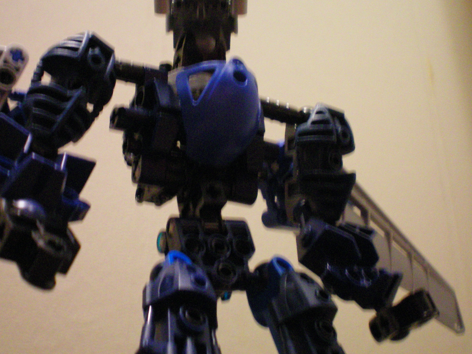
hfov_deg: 37.4
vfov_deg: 28.5
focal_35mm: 51
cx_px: 209
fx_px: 695
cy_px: 133
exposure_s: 1/6
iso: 400
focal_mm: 6.3
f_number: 3.1
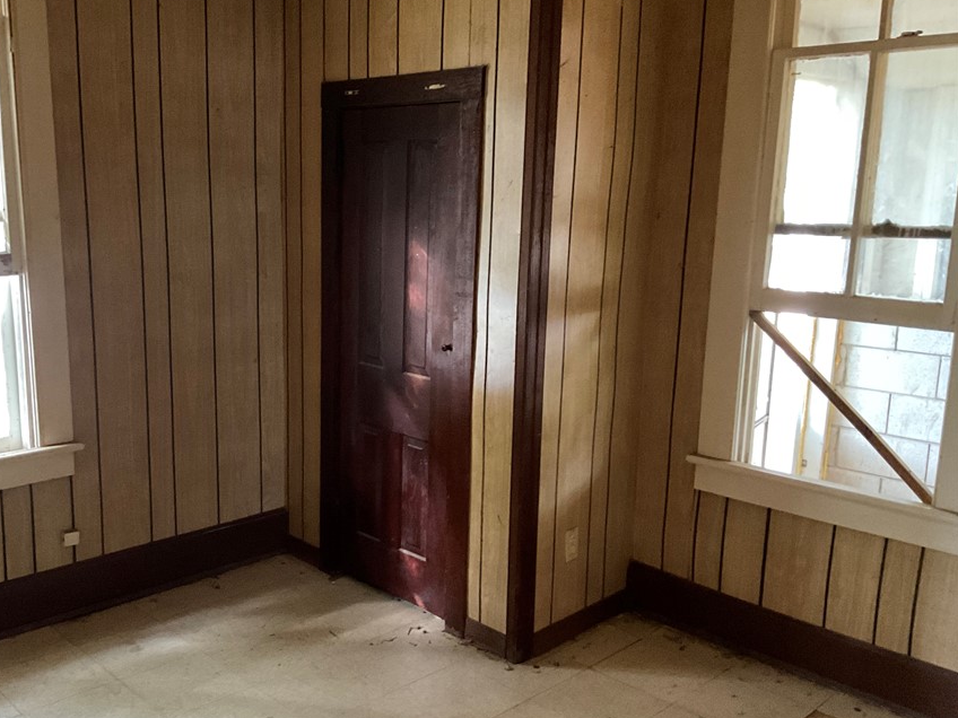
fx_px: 969
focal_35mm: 35
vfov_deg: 40.7
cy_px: 380
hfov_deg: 52.3
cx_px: 383
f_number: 1.8
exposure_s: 1/24
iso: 500
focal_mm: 3
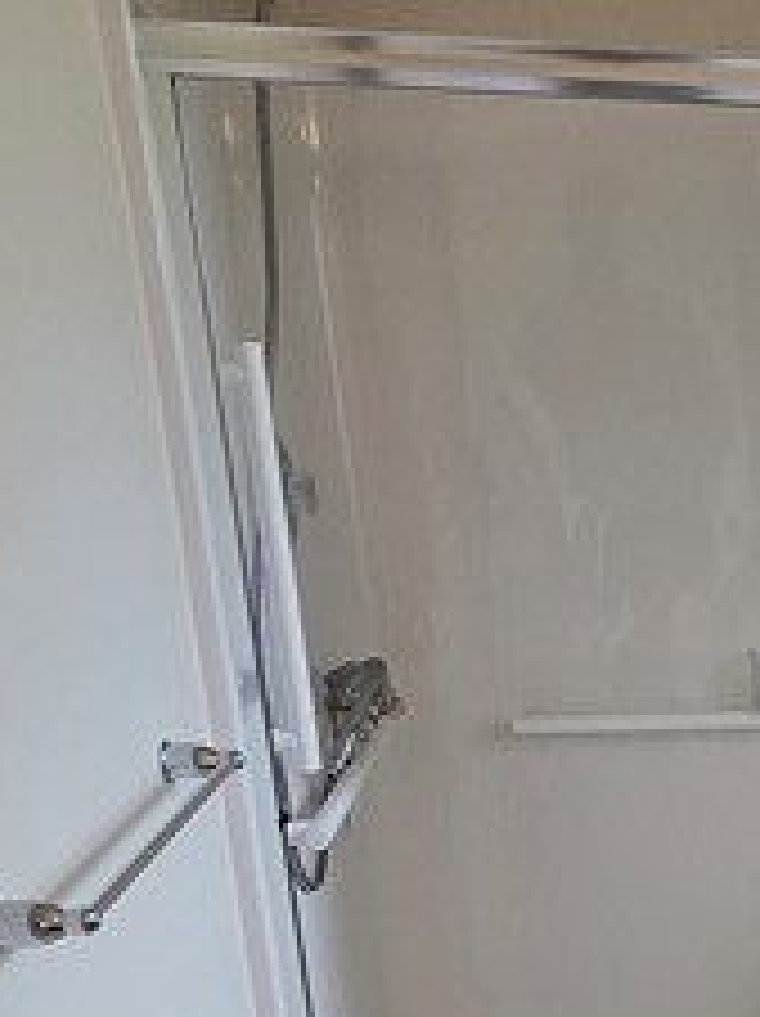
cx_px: 1138
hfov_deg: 21.0
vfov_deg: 30.5
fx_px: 1730
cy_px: 1008
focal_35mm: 59
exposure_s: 1/60
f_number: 2.2
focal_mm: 2.2
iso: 80
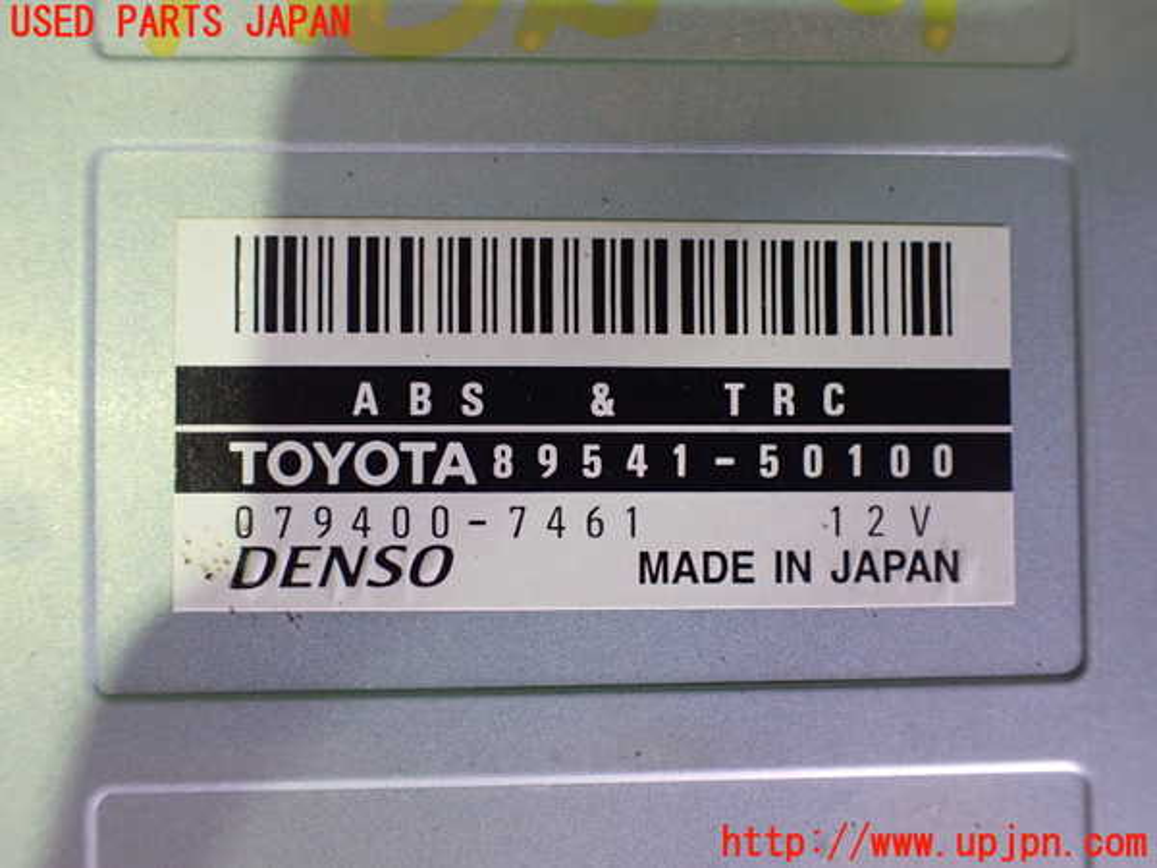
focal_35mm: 30
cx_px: 578
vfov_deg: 46.8
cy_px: 434
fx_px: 1003
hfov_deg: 60.0
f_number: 2.3
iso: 800
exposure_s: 1/40
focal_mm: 5.4
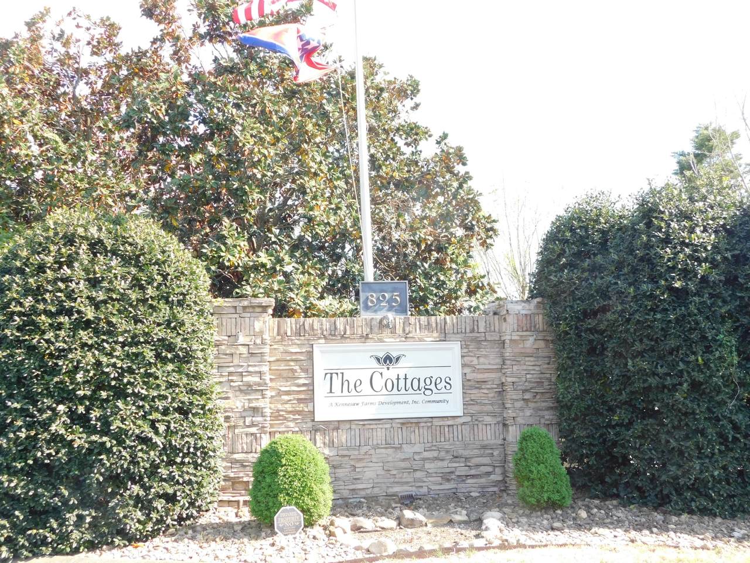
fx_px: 780
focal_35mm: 36
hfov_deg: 51.4
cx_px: 375
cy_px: 282
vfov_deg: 39.7
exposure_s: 1/160
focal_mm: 6.3
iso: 125
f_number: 3.5
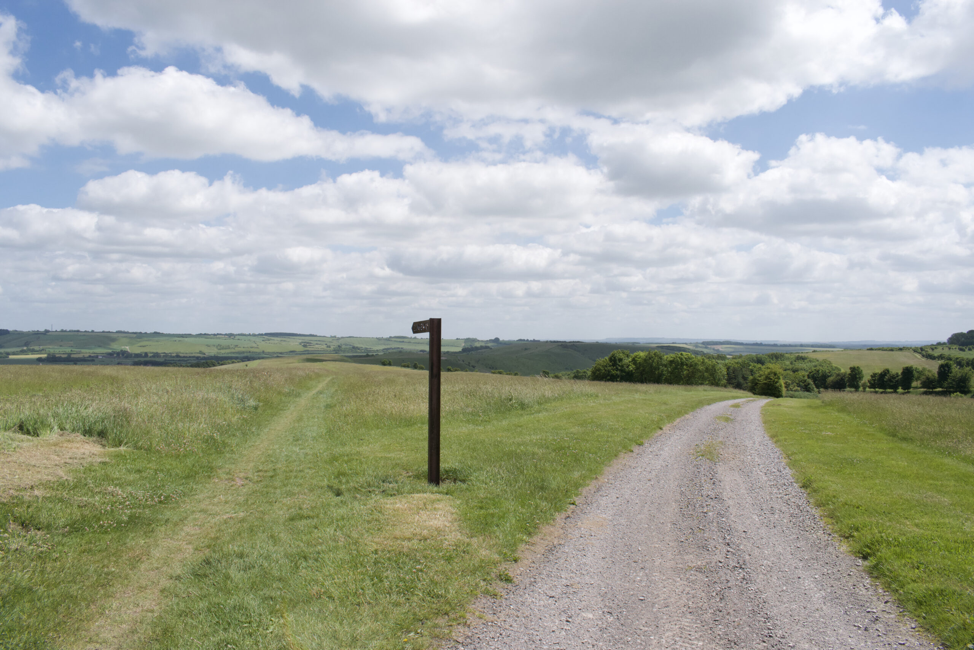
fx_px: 730
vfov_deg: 47.9
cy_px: 325
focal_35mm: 27
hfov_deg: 67.4
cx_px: 487
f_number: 14
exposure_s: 1/800
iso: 800
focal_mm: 18
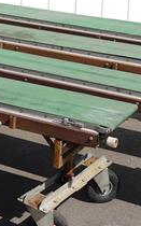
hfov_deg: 13.1
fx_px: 597
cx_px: -31
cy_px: 37
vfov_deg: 21.1
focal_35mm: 97
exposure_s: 1/400
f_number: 8
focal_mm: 15
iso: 160
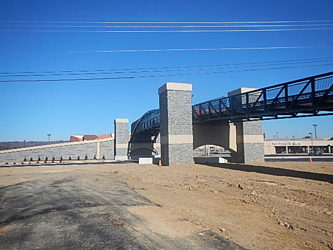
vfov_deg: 49.7
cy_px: 125
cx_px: 166
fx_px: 269
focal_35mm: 28
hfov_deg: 63.4
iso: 125
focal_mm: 5
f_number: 3.9
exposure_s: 1/1250
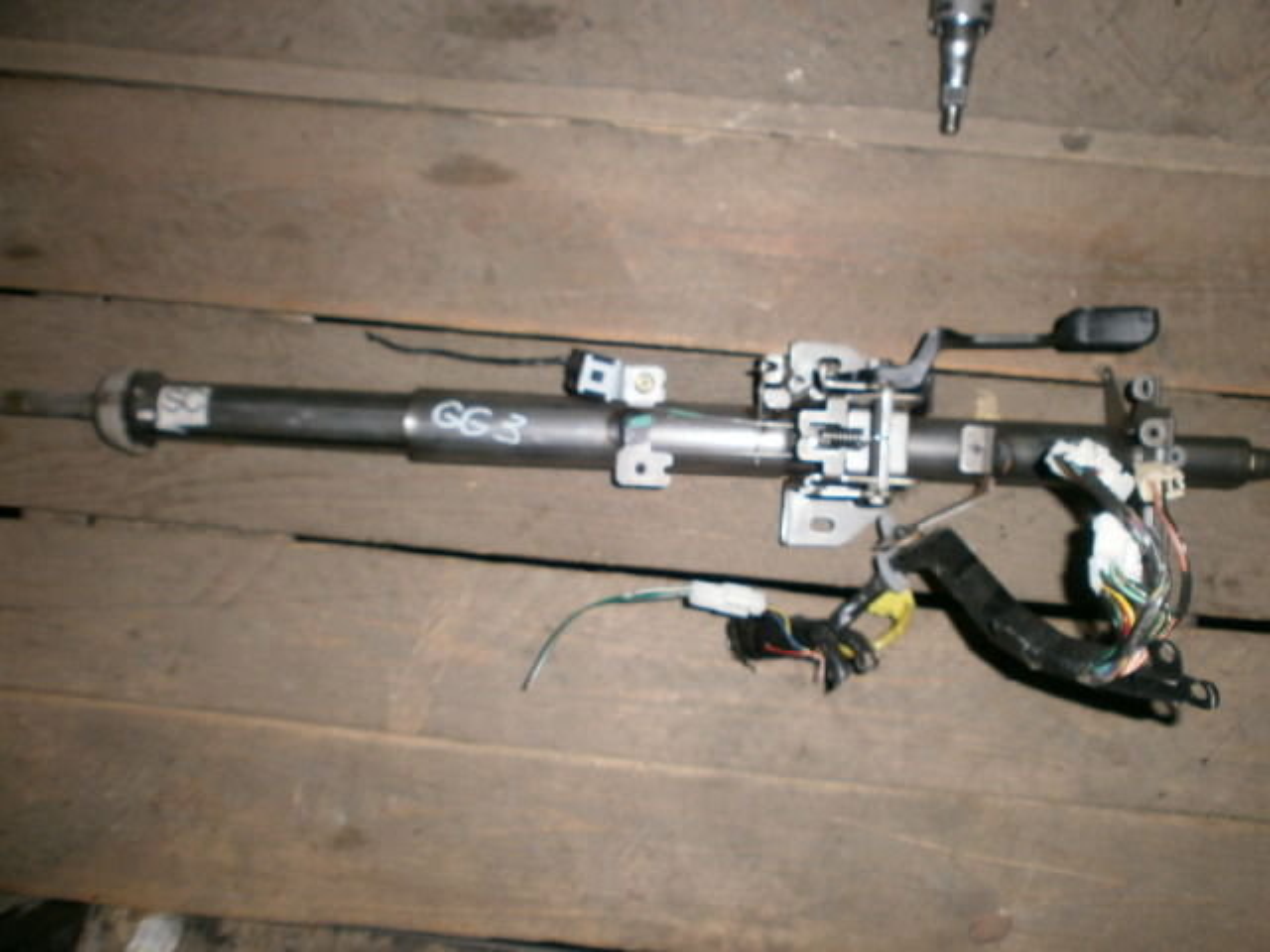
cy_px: 476
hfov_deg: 65.3
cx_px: 635
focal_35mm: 27
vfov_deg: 51.4
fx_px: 991
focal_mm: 4.8
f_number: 2.9
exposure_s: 1/30
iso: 125
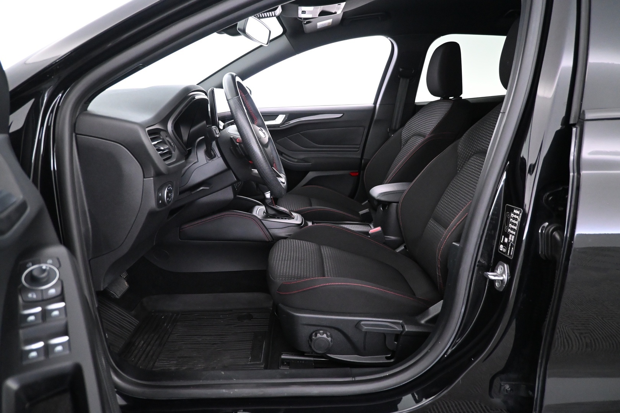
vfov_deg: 53.1
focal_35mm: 24
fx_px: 413
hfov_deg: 73.7
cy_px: 206
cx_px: 310
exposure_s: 1/25
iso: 4000
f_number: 3.5
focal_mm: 16
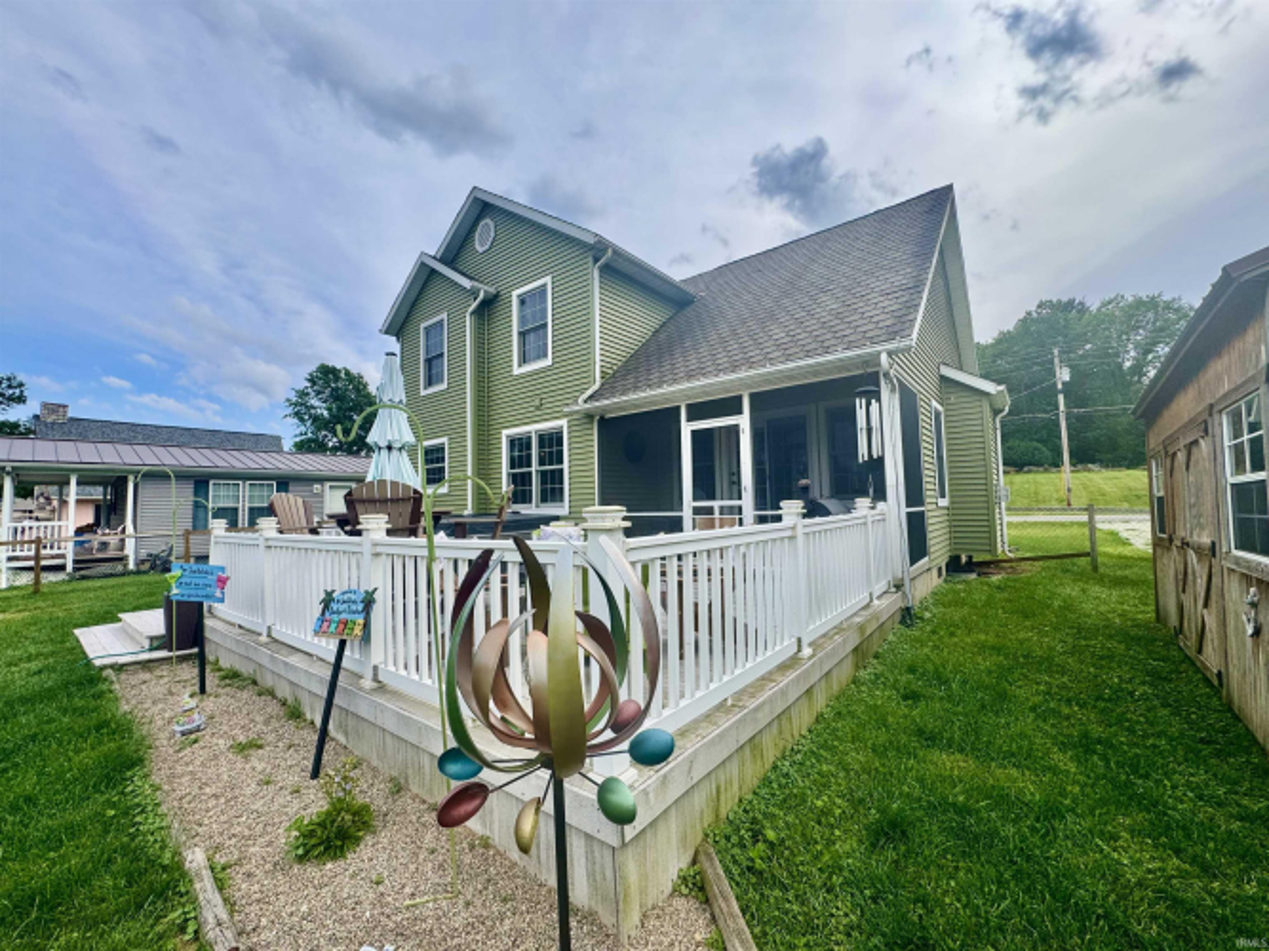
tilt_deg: +3.6
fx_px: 513
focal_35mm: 14
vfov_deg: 85.7
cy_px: 476
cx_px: 634
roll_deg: -0.9
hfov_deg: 102.1
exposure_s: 1/980
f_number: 2.2
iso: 50
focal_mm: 2.22
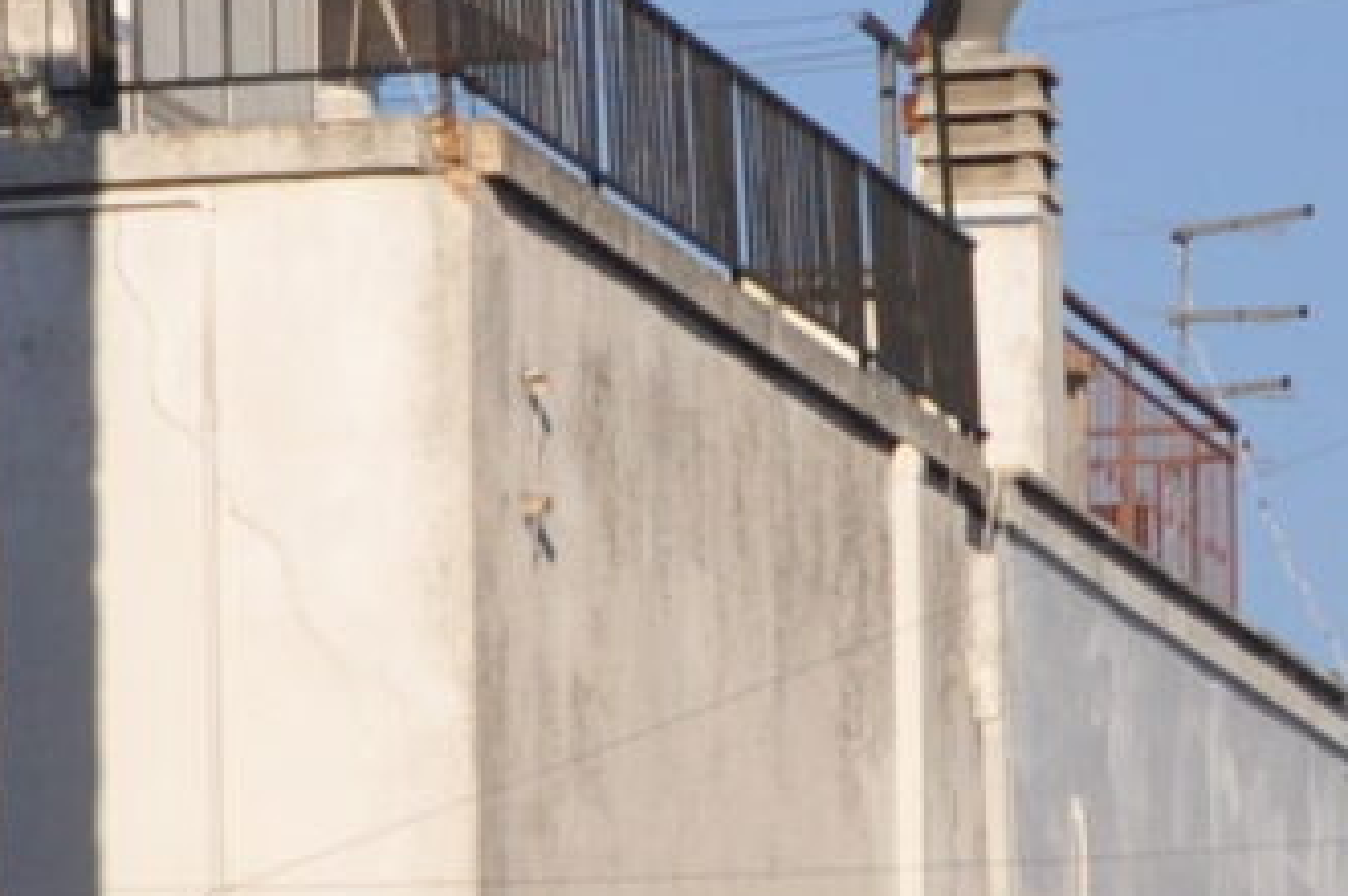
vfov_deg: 3.4
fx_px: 15182
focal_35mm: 406
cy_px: 1189
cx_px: -436
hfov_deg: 5.1
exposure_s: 1/2000
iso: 400
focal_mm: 35
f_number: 7.1
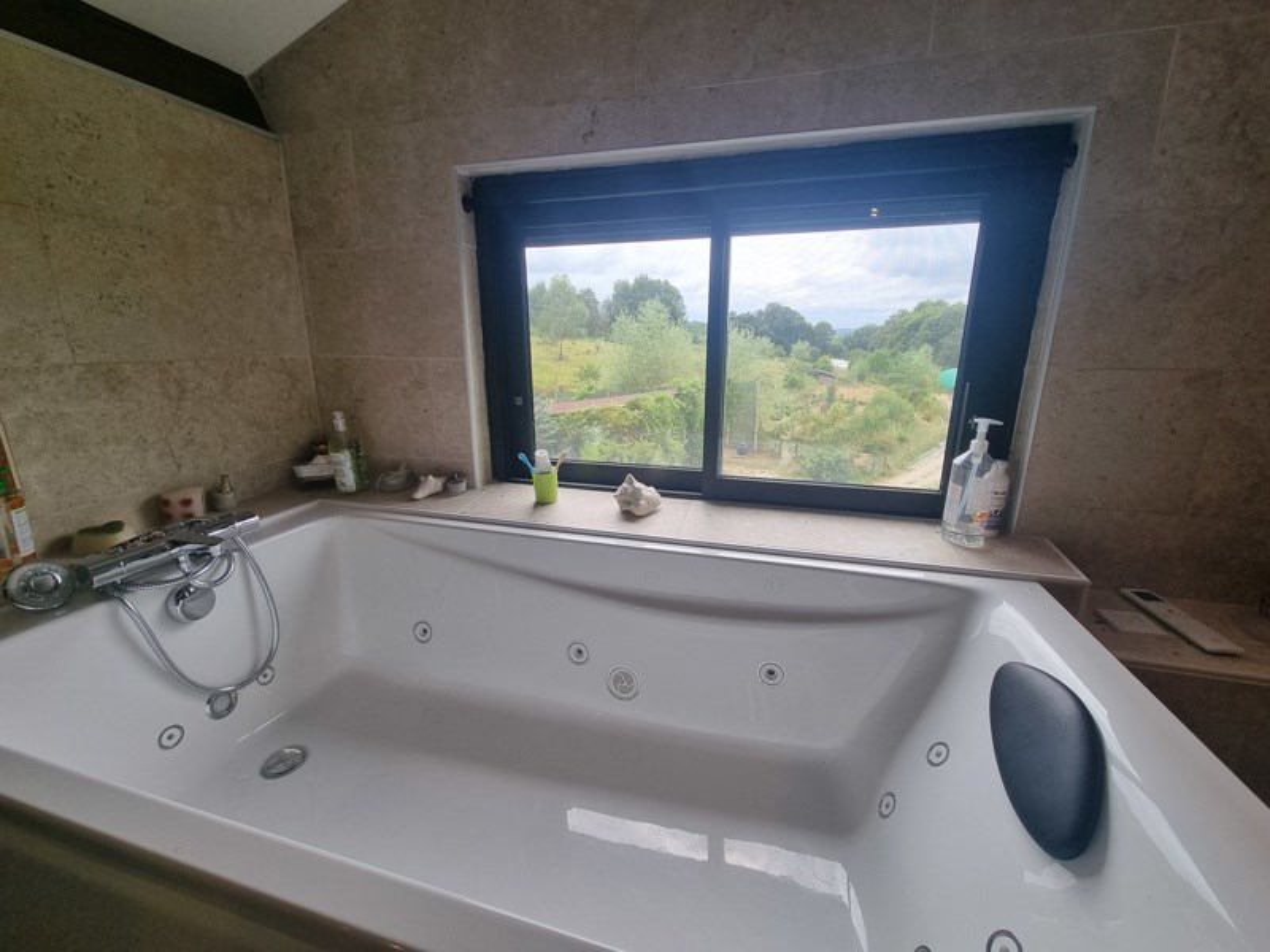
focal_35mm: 13
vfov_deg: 89.9
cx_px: 635
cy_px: 476
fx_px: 477
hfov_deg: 106.2
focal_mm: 2.2
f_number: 2.2
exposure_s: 1/233
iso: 50
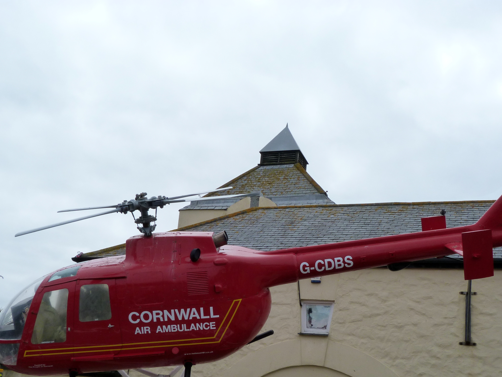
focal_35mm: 40
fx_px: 580
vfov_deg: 35.6
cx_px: 253
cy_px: 253
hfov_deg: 46.8
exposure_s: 1/400
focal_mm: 5.2
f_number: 6.3
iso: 125
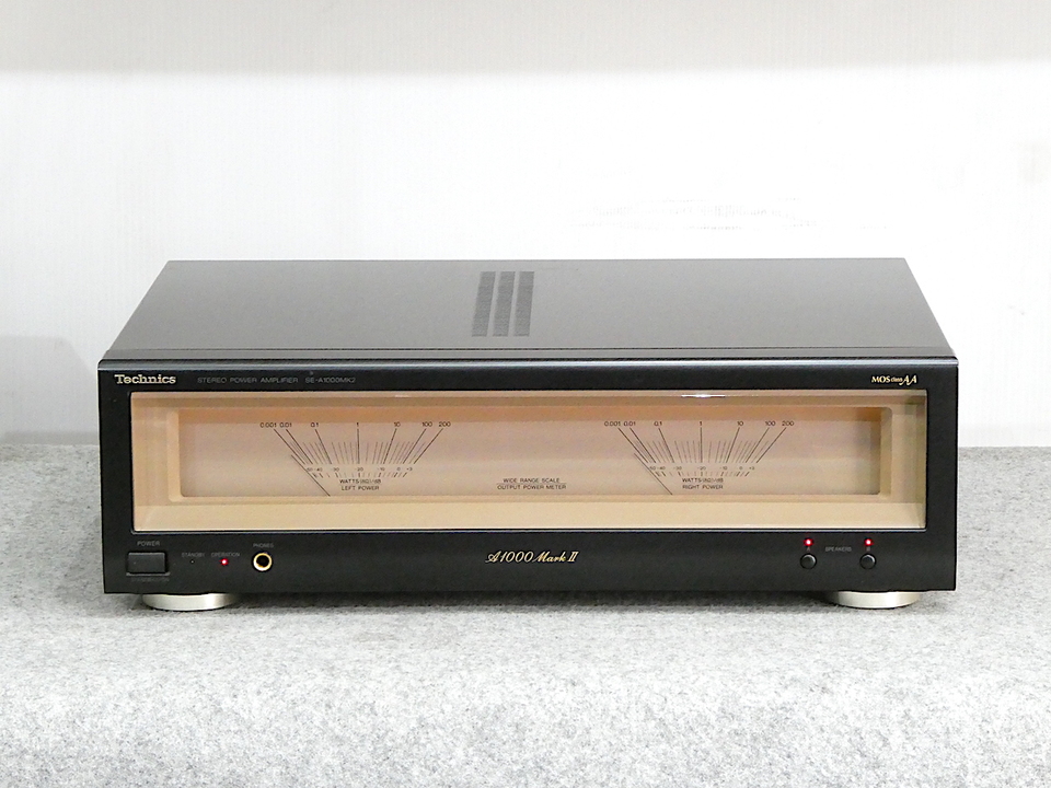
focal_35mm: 124
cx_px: 526
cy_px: 394
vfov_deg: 12.0
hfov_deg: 15.9
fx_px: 3765
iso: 1600
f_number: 7.1
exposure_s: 1/30
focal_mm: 22.3
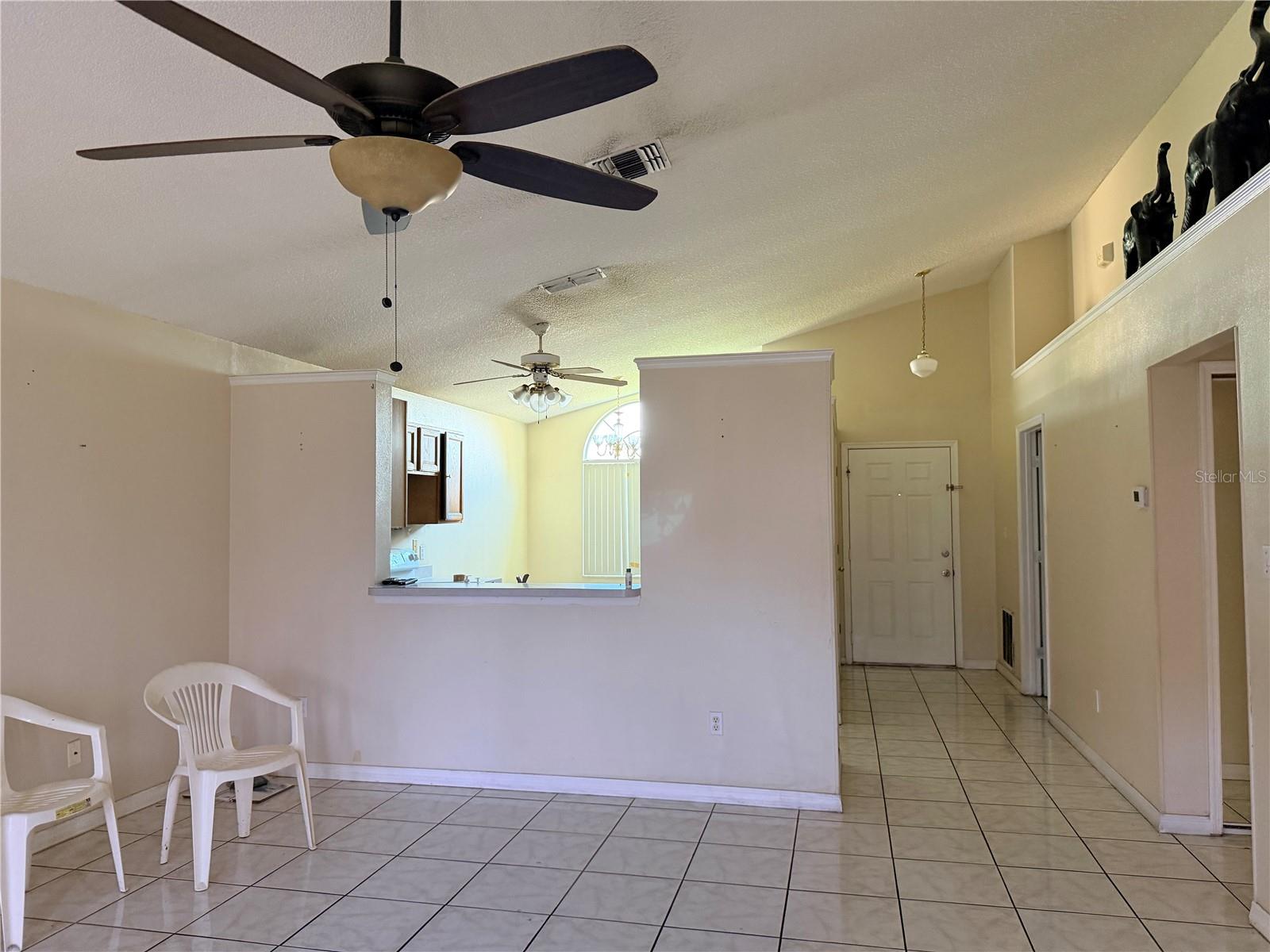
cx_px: 635
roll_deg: +0.7
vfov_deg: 56.8
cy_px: 476
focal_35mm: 24
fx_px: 881
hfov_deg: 71.6
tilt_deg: +3.2
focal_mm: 6.76
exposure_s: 1/60
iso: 320
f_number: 1.78
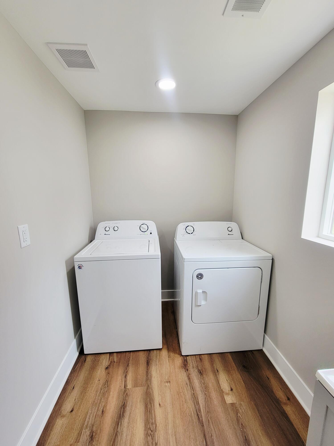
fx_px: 167
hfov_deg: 89.9
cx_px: 167
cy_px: 223
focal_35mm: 13
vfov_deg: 106.2
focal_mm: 2.2
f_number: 2.2
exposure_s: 1/60.2
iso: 80
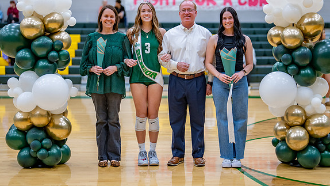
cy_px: 64
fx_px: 613
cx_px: 170
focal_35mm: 70
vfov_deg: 17.2
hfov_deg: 30.1
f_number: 1.2
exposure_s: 1/640
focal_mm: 50
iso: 500
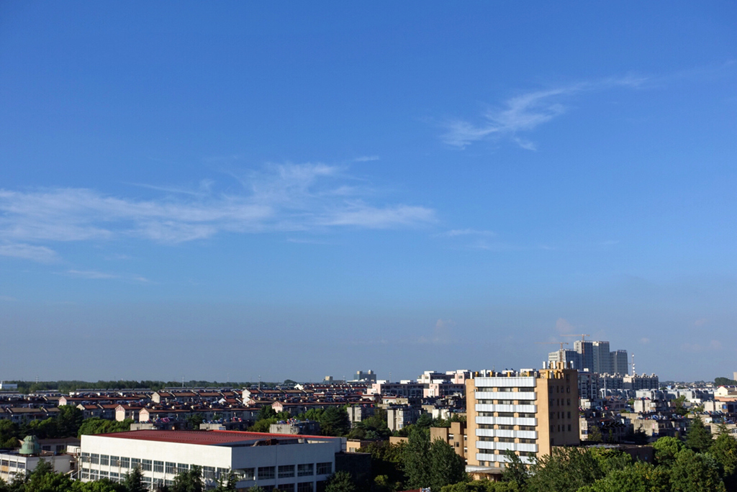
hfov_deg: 41.1
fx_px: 983
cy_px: 246
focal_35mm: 48
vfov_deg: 28.1
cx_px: 368
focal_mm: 17.7
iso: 80
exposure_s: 1/400
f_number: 6.3
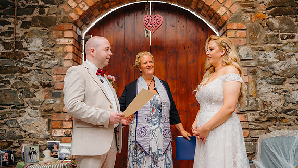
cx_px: 157
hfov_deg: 51.6
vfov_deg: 30.4
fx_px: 308
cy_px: 96
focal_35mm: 39
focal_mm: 35
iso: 100
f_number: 2
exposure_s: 1/200
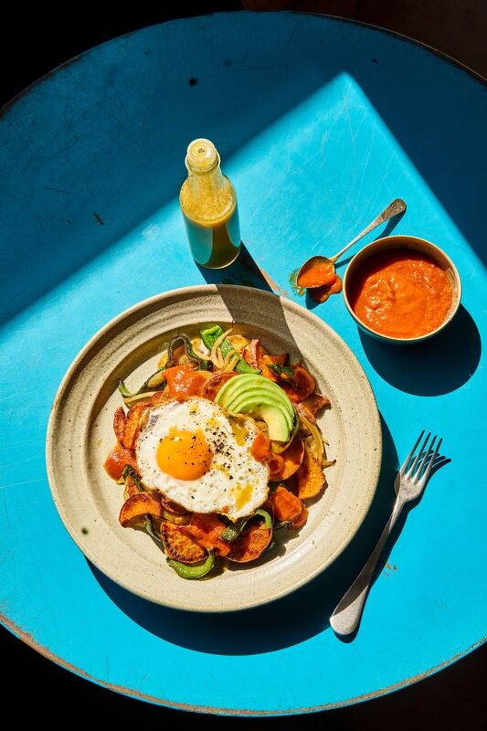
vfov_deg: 39.6
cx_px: 244
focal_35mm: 50
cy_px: 366
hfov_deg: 27.0
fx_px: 1015
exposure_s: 1/500
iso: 500
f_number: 8
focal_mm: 50
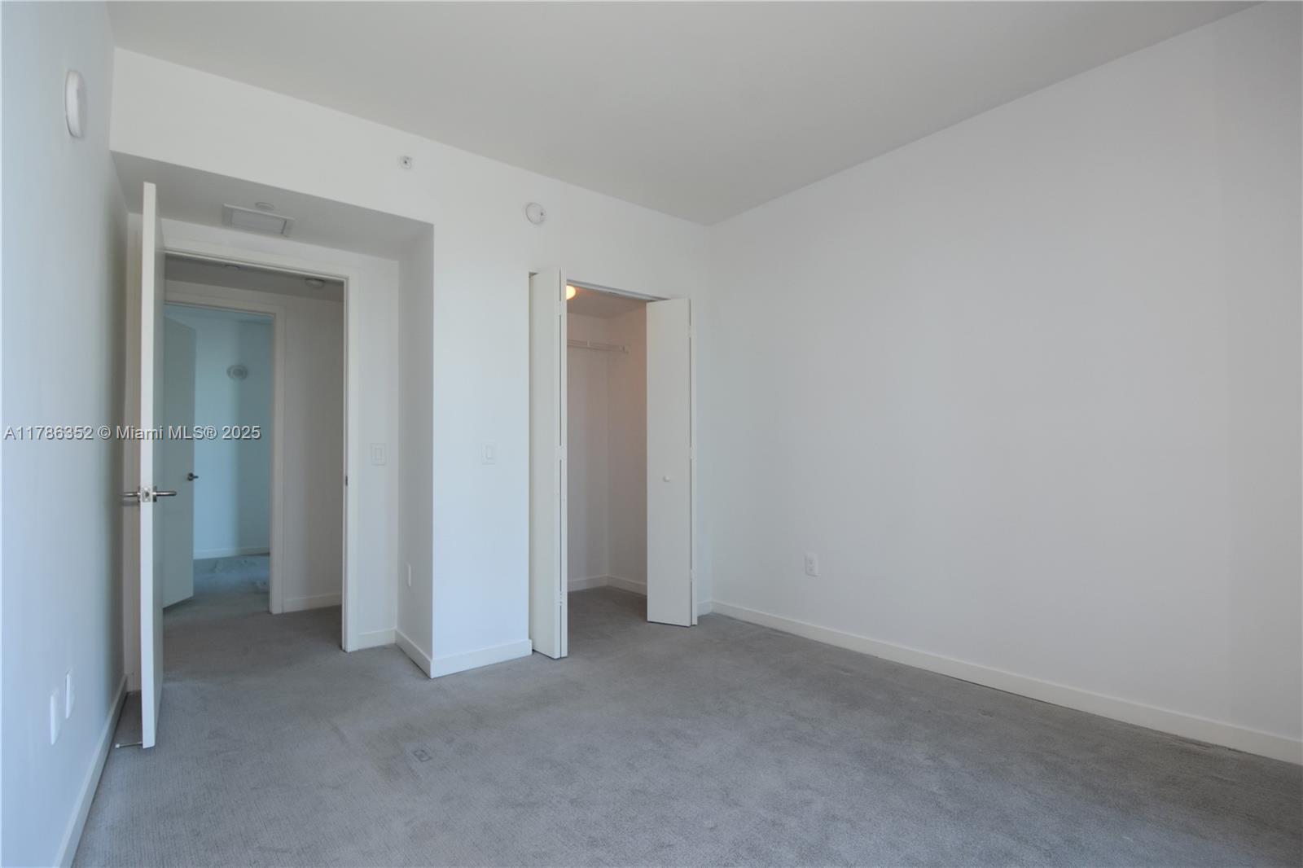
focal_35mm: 15
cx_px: 652
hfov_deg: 100.4
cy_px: 434
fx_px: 543
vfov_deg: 77.3
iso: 200
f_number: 5
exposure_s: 1/60
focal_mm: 10
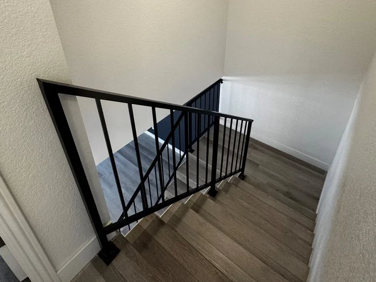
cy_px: 77
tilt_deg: -27.2
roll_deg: +0.7
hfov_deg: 79.0
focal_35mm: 21
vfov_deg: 60.5
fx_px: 228
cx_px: 189
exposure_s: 1/60
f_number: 2.2
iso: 160
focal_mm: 2.22
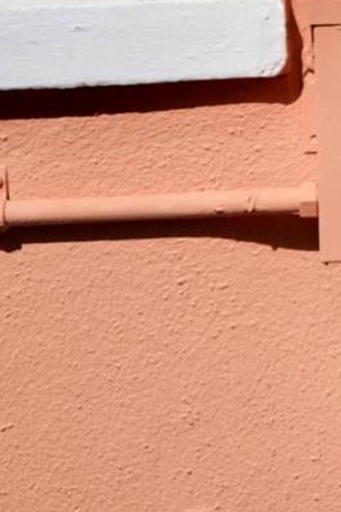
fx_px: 3055
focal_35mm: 215
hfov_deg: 6.0
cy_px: -151
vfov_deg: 9.4
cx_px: 929
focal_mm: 54
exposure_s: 1/1000
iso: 100
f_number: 5.6
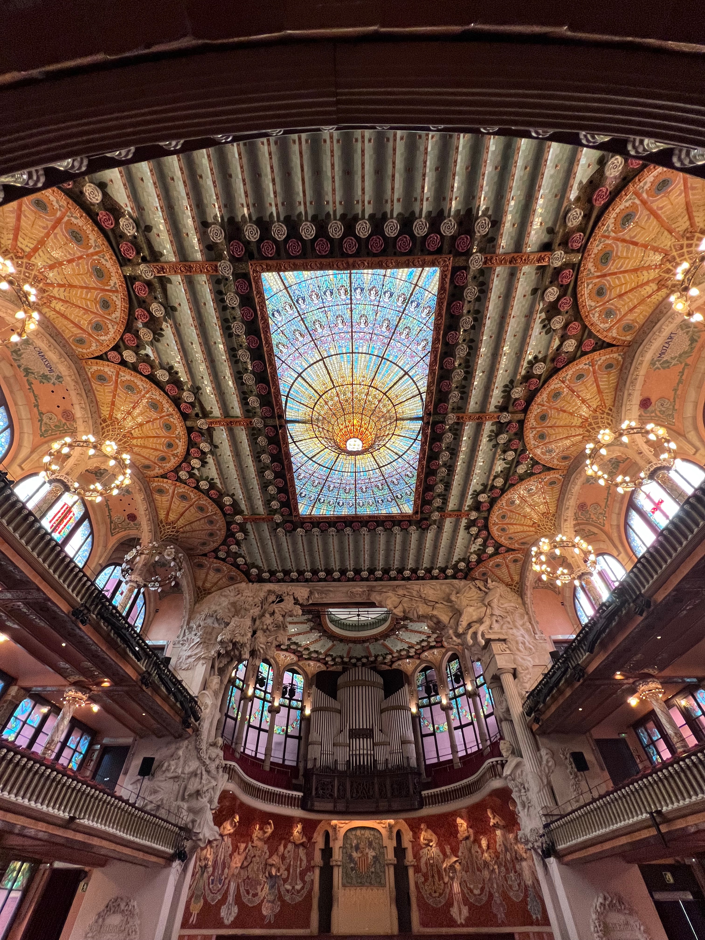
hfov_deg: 89.9
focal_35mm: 13
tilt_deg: +51.4
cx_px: 352
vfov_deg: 106.2
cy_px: 470
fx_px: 353
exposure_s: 1/50
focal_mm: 1.57
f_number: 1.8
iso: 160
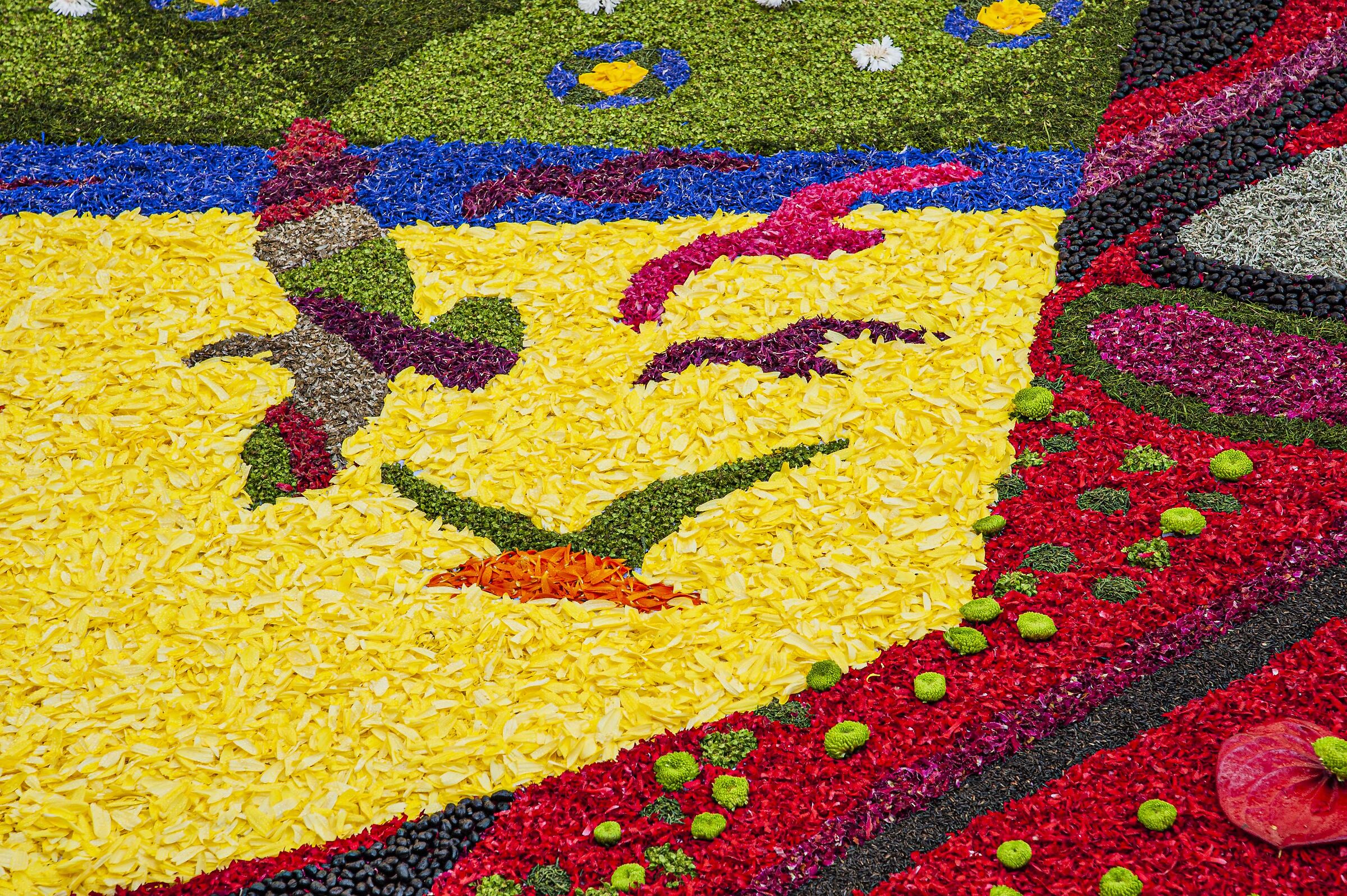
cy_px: 448
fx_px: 3926
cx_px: 674
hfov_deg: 19.5
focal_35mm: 105
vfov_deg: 13.0
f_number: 13
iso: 250
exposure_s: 1/200
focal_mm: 105
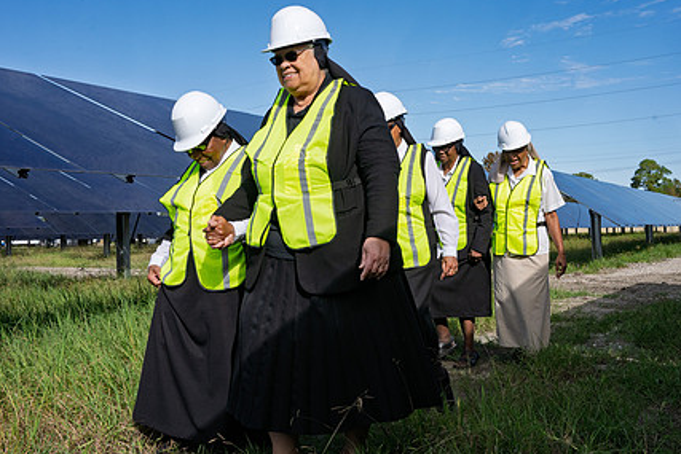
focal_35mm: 38
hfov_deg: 50.7
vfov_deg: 35.1
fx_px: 719
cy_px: 208
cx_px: 344
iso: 200
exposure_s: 1/500
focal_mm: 28
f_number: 11
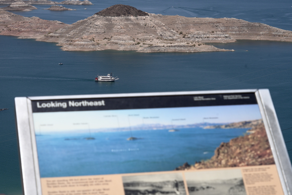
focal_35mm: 96
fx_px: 778
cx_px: 146
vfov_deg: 14.2
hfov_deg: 21.2
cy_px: 98
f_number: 10
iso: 160
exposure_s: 1/800
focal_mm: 96
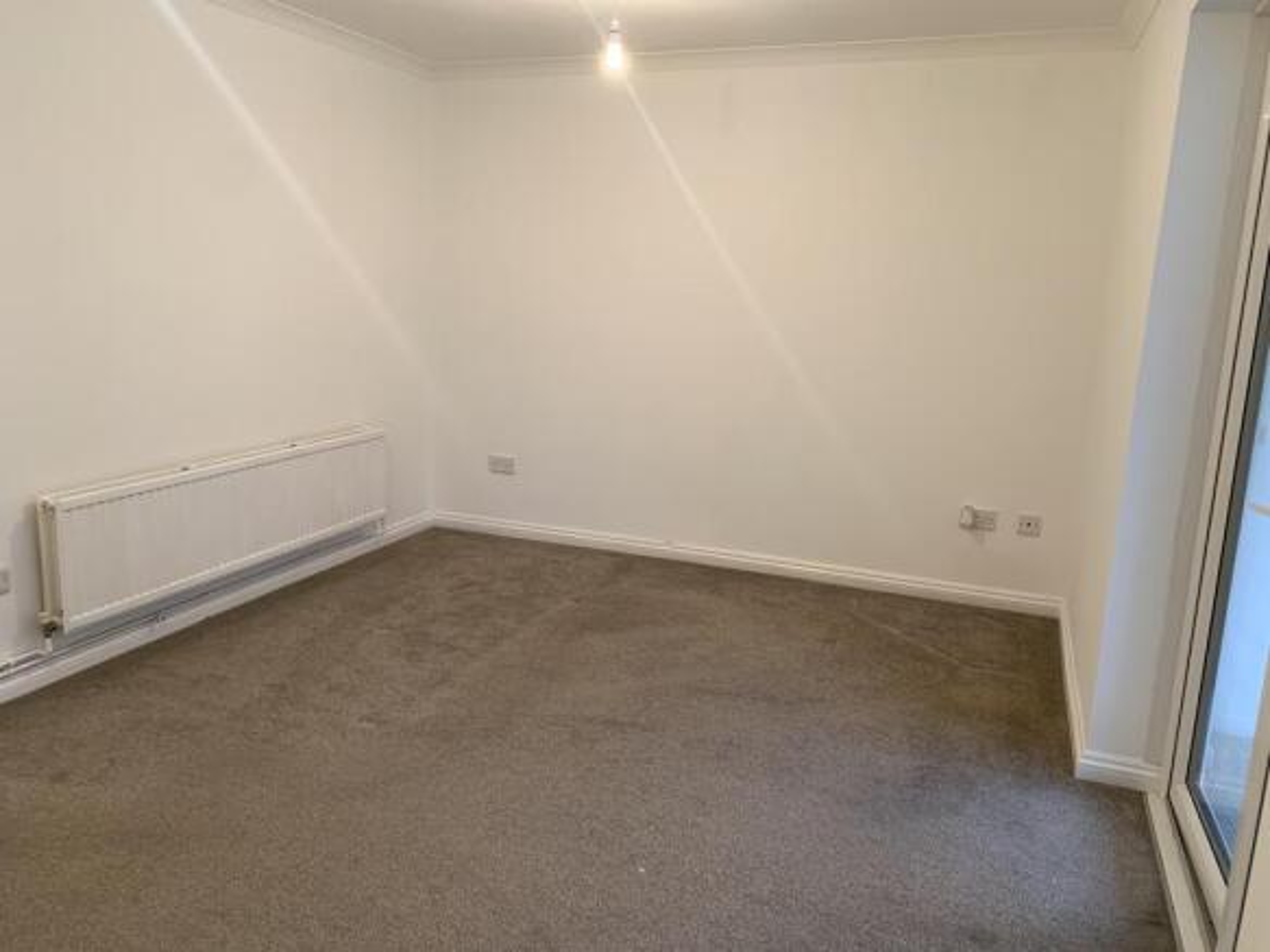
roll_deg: -1.9
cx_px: 635
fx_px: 954
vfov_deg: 53.0
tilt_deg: -11.0
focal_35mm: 26
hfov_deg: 67.3
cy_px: 476
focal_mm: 4.25
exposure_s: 1/50
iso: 160
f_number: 1.8
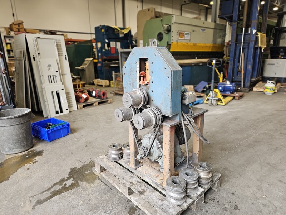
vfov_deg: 58.9
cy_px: 108
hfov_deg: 73.9
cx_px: 143
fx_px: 190
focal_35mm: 23
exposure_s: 1/74.1
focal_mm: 6.3
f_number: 1.7
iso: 160
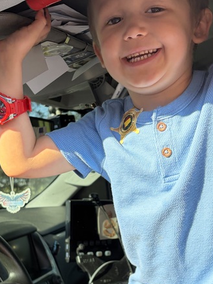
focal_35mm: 61
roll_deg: +3.9
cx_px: 93
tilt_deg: -1.8
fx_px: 500
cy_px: 208
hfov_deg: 24.0
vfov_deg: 31.2
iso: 50
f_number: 1.6
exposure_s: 1/280
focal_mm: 5.96
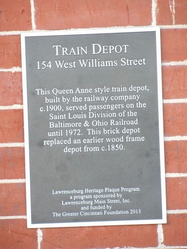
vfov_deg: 3.9
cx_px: 94
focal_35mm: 512
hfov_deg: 2.9
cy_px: 124
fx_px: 3688
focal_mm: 91.8
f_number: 4.1
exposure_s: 1/50
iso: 233
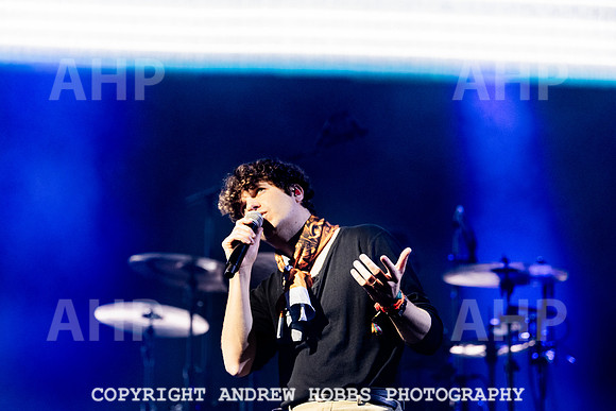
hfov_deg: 18.2
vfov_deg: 12.2
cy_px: 204
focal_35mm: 112
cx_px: 290
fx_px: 1921
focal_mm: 102
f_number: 2.8
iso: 3200
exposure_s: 1/500
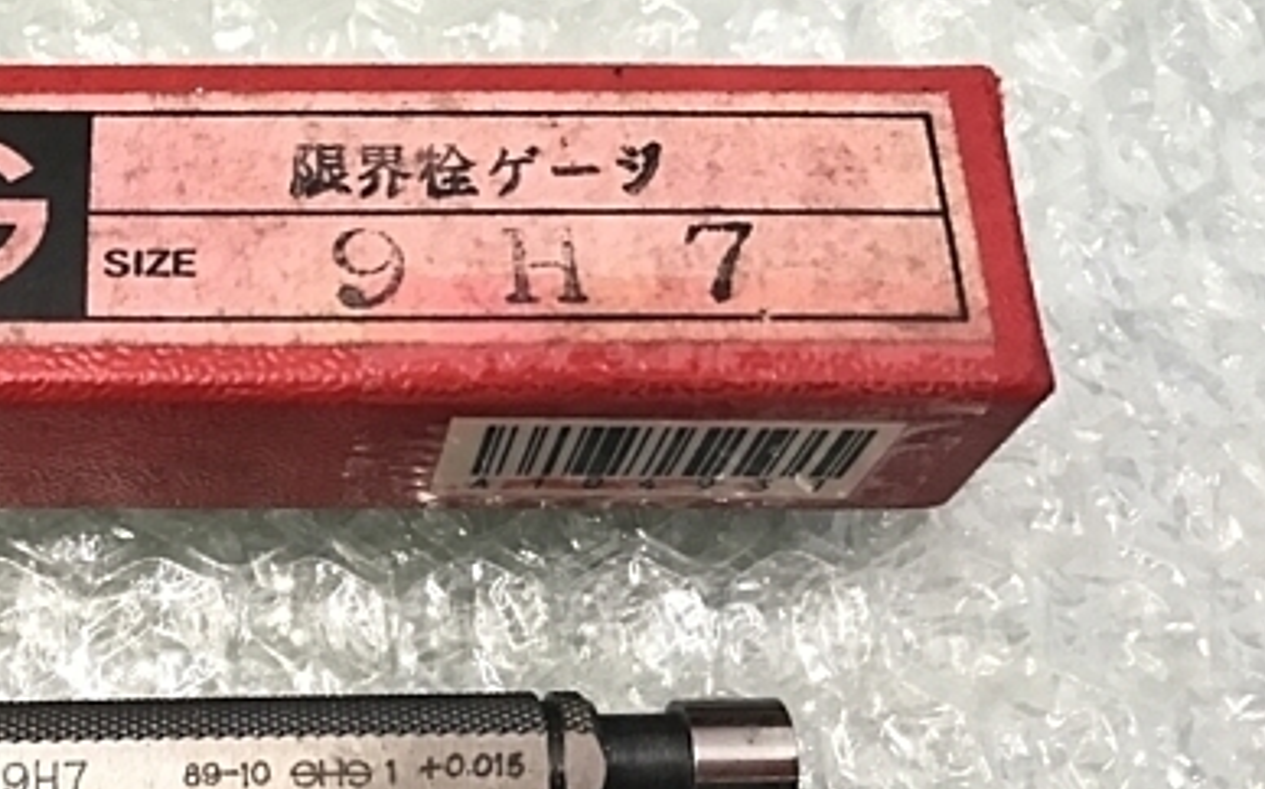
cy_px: 580
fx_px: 1688
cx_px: 235
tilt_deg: -67.7
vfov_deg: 26.0
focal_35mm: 49
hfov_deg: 39.3
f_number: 1.8
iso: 64
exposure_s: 1/15
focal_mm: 3.99
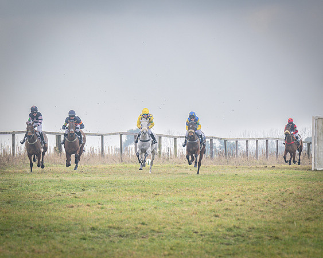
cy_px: 145
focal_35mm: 408
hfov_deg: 4.7
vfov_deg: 3.8
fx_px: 3895
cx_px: 99
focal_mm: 200
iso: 320
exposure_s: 1/1000
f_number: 5
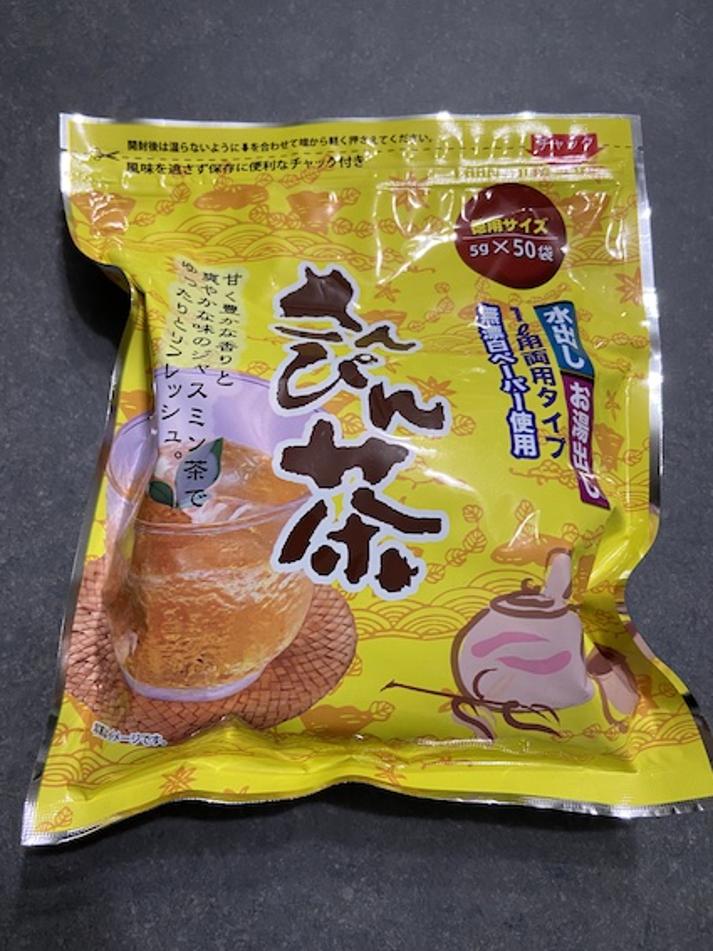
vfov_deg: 67.3
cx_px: 356
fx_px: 714
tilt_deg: -78.7
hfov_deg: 53.0
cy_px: 476
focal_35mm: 26
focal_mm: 4.25
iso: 160
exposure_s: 1/60
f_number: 1.8
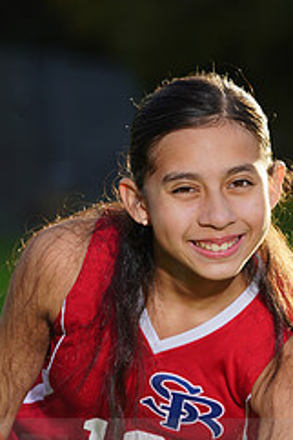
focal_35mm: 592
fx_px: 7237
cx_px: 152
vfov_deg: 3.5
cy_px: 444
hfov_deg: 2.3
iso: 160
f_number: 8
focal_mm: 247
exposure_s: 1/250
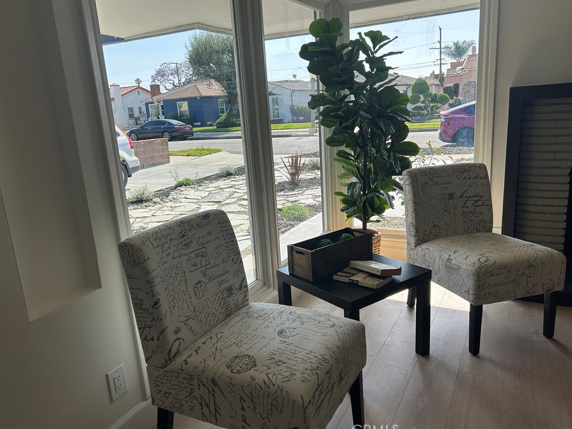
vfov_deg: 51.4
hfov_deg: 65.3
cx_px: 289
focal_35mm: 27
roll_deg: +3.9
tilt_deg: -13.6
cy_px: 216
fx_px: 446
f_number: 1.5
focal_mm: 5.7
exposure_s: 1/1029
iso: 50
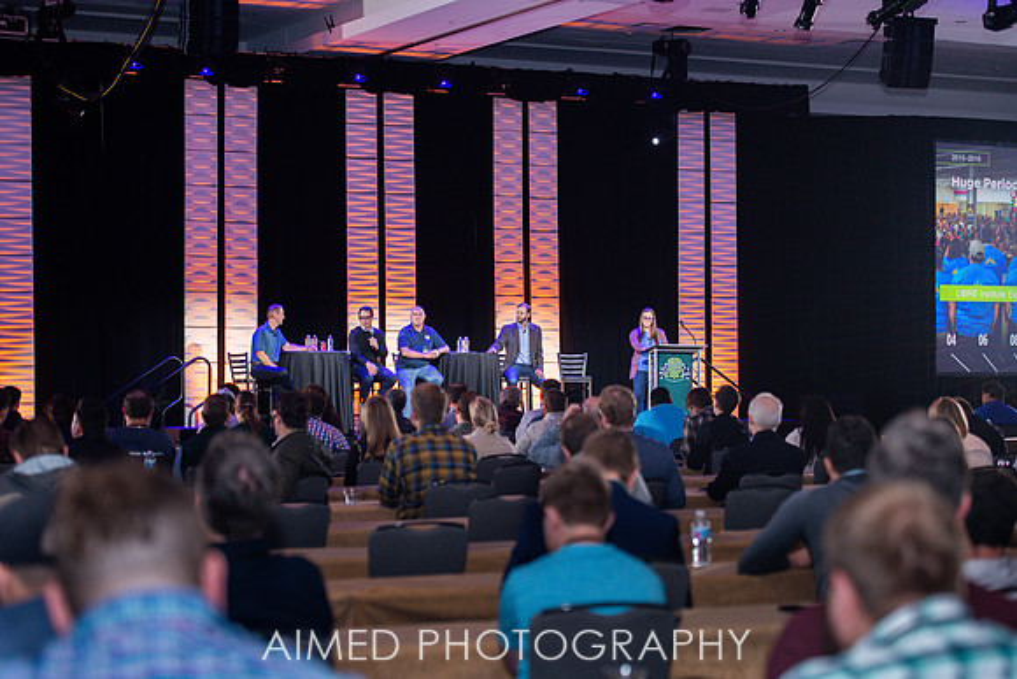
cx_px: 508
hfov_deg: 25.1
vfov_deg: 16.9
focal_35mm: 81
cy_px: 340
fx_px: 2282
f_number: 3.2
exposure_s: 1/250
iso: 500
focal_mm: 80
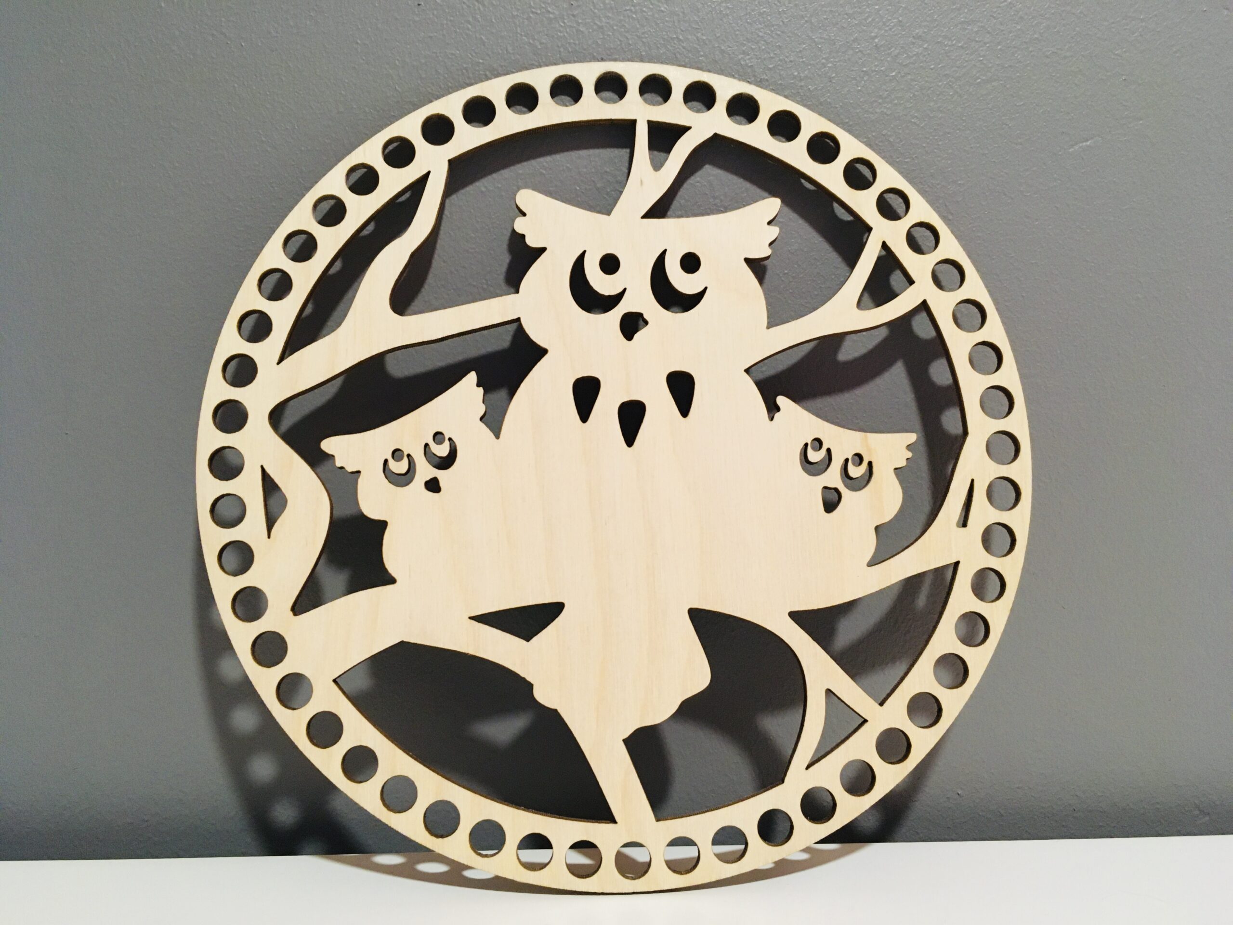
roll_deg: +0.2
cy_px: 462
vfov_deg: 48.2
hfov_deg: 61.7
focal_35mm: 29
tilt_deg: -4.8
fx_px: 1033
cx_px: 616
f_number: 2.2
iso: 160
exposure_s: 1/33
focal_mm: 4.15
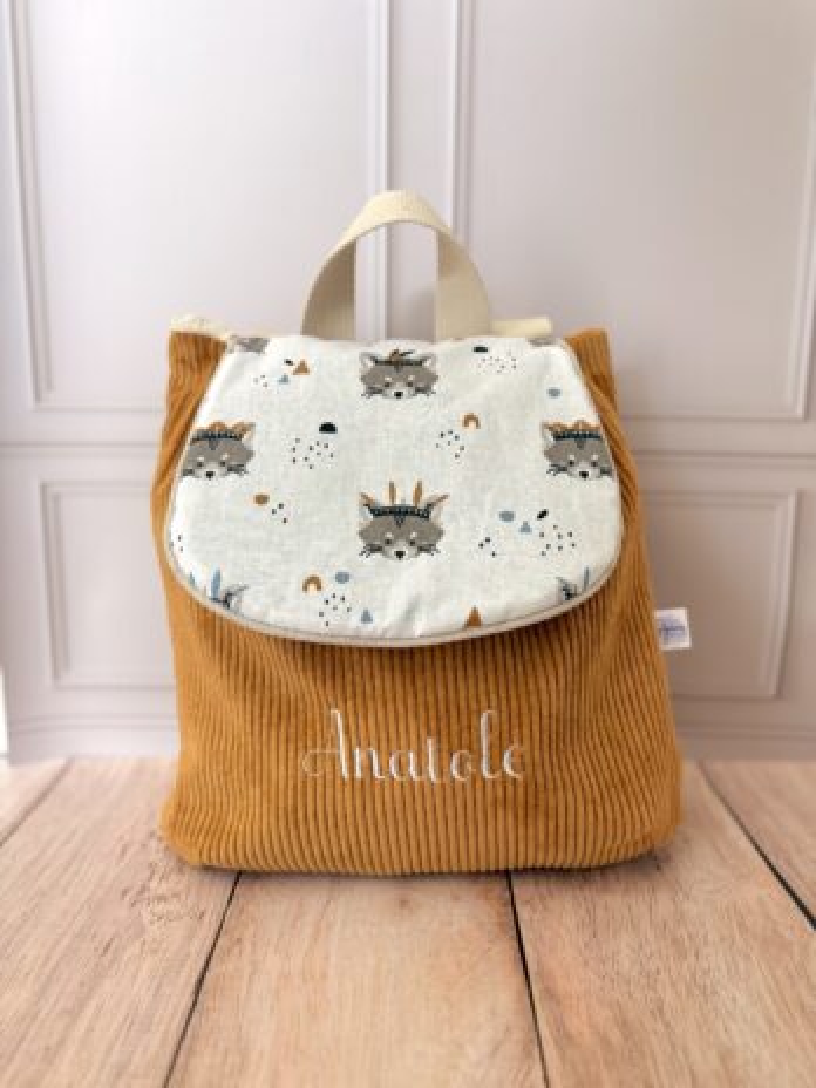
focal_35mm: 26
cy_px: 544
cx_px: 408
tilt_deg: -11.3
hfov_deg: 53.1
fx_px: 817
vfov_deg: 67.3
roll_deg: -0.9
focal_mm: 5.96
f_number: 1.6
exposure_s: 1/121
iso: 64
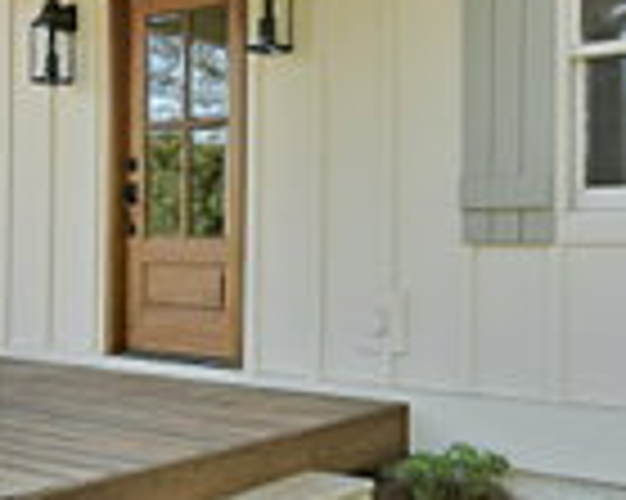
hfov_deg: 36.0
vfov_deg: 29.1
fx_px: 963
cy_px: 236
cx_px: 338
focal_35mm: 52
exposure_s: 1/500
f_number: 6.3
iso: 640
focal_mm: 10
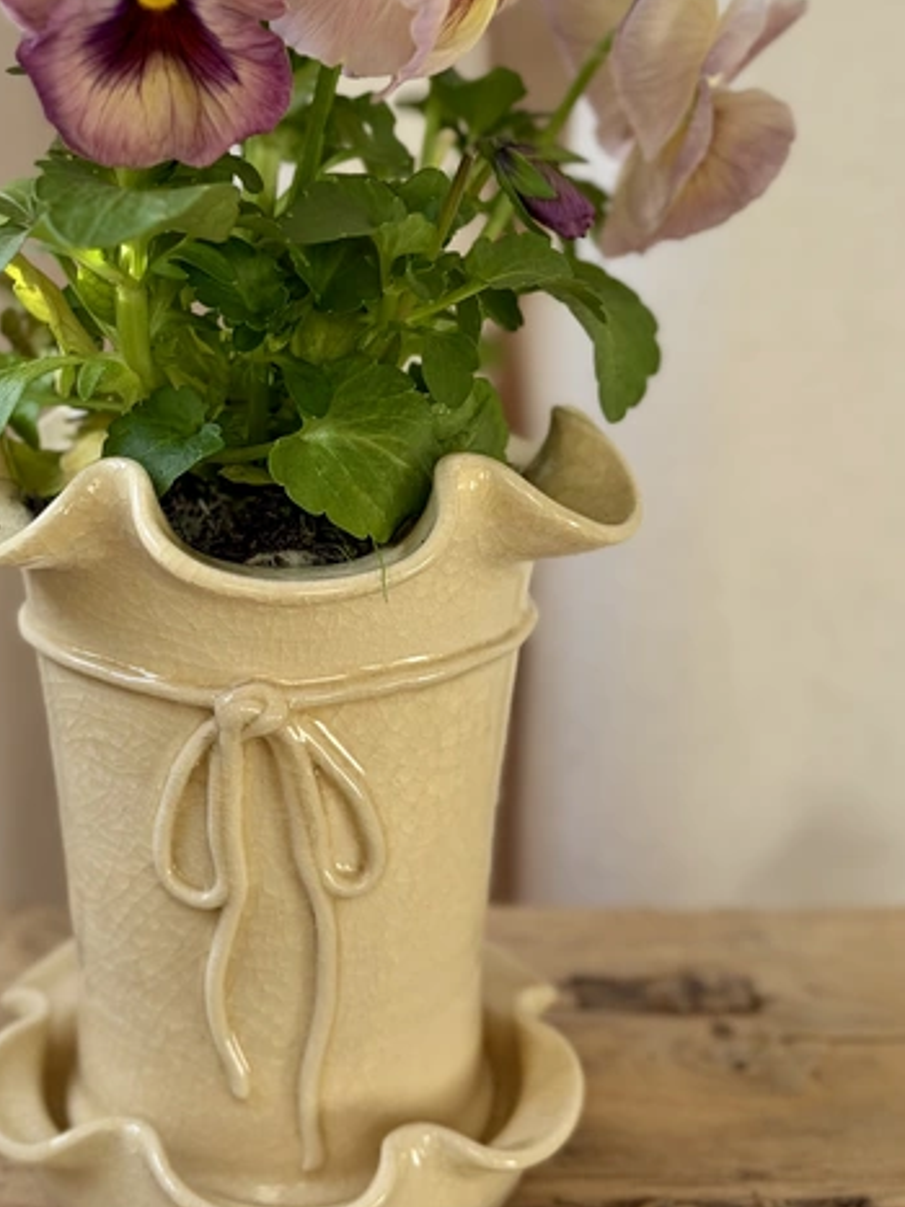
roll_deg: -0.8
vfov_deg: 38.7
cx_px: 279
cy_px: 455
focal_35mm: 49
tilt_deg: -12.4
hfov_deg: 29.4
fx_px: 1709
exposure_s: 1/148
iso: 50
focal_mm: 5.96
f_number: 1.6
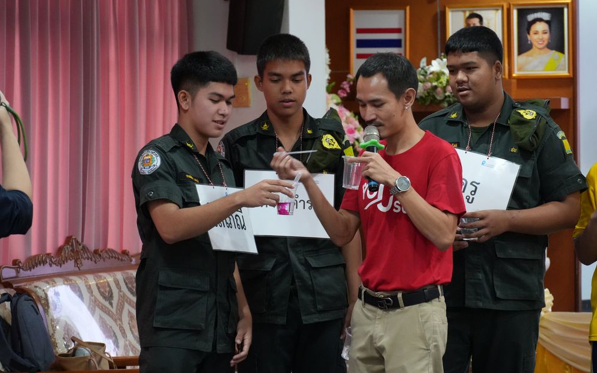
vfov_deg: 8.4
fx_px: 2531
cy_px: 173
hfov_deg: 13.5
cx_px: 299
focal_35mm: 156
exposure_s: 1/125
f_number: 5.6
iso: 5000
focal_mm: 101
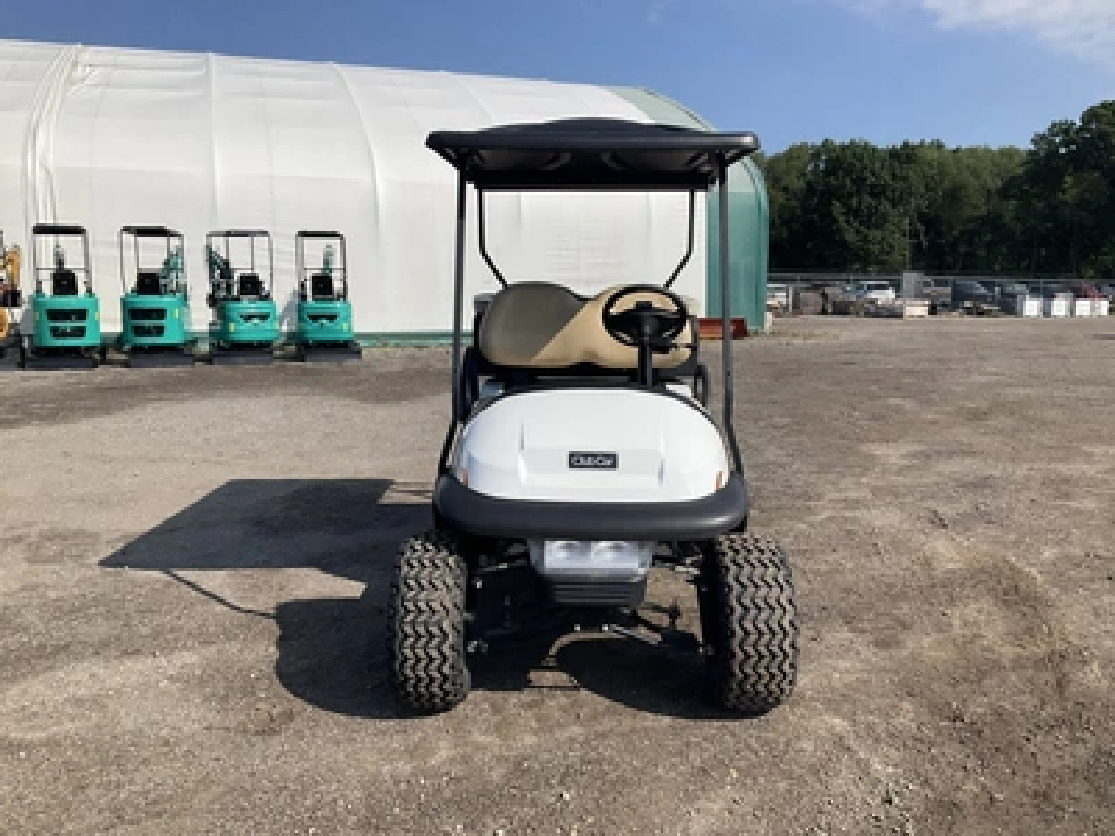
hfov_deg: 61.7
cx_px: 558
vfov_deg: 48.2
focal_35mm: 29
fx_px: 934
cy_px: 418
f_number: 1.8
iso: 25
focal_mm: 3
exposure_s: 1/3125
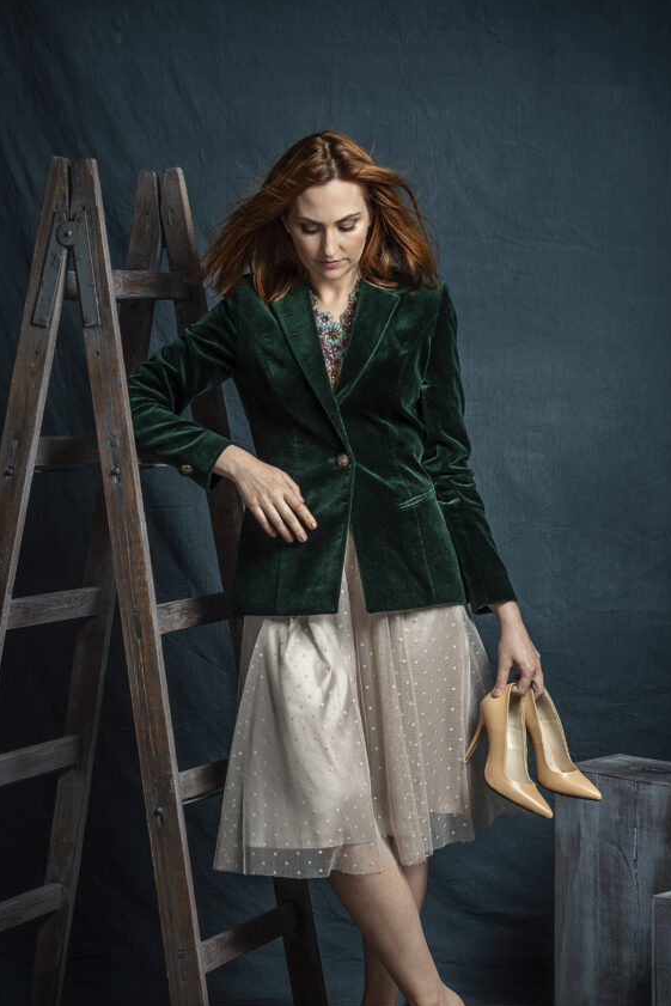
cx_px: 347
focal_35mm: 95
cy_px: 569
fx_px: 2655
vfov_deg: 21.4
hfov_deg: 14.4
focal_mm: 52
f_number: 9
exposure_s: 1/200
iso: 100
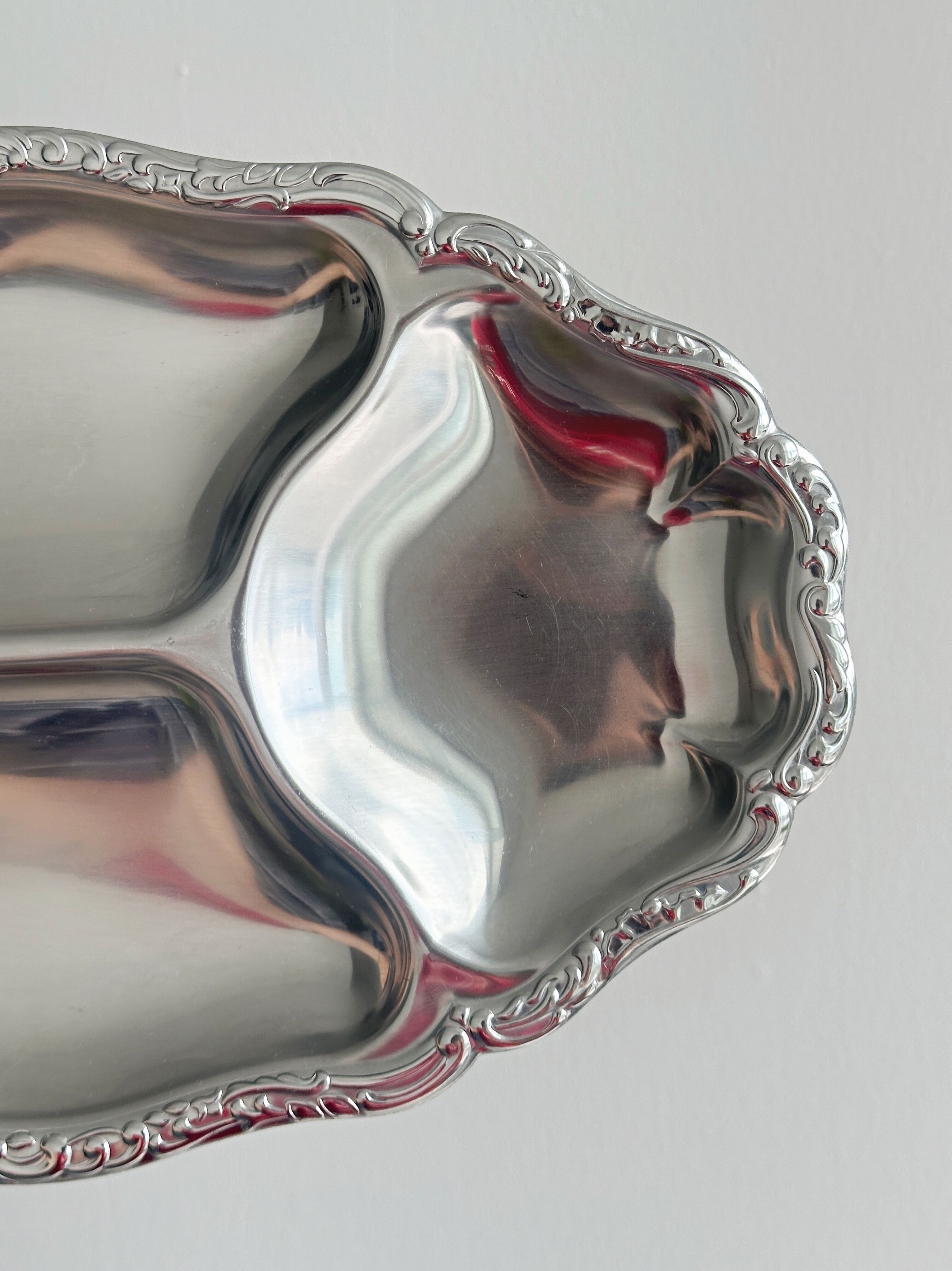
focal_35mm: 48
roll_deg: +1.5
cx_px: 476
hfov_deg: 30.2
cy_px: 636
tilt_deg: -4.2
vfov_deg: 39.7
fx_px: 1762
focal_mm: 6.86
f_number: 1.78
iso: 64
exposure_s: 1/651
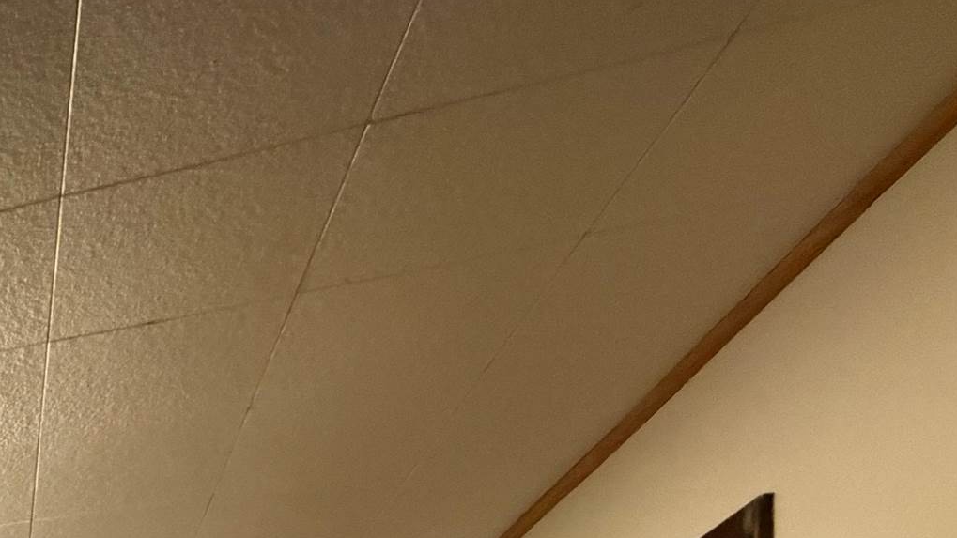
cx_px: -467
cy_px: 1073
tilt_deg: -1.6
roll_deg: -0.5
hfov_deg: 28.9
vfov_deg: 18.0
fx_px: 1167
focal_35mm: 46
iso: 1600
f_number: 2.2
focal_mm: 2.22
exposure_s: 1/30
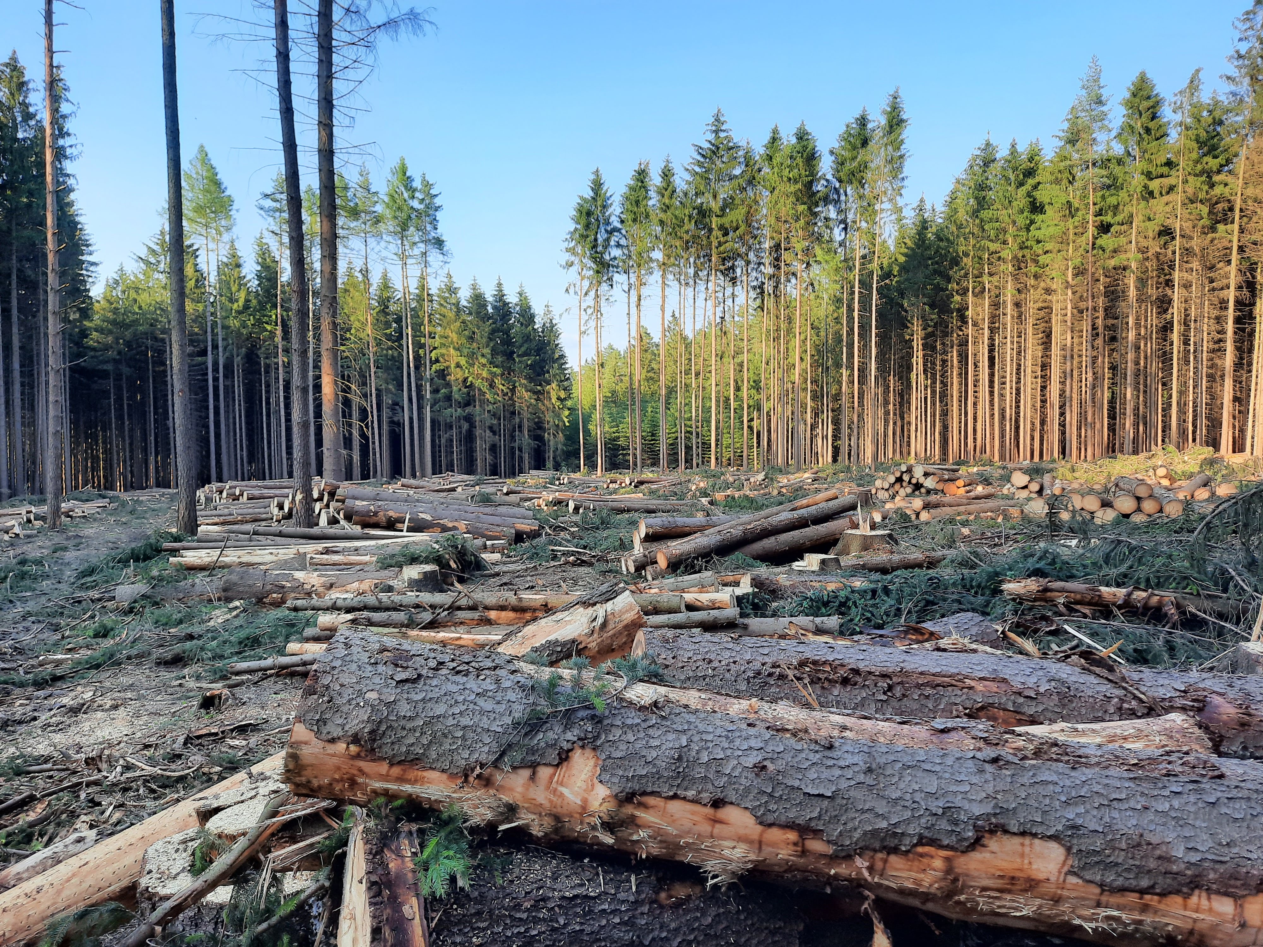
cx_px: 632
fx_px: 912
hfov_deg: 69.4
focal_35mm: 25
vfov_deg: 54.9
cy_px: 474
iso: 32
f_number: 2
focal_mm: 4.6
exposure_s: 1/162
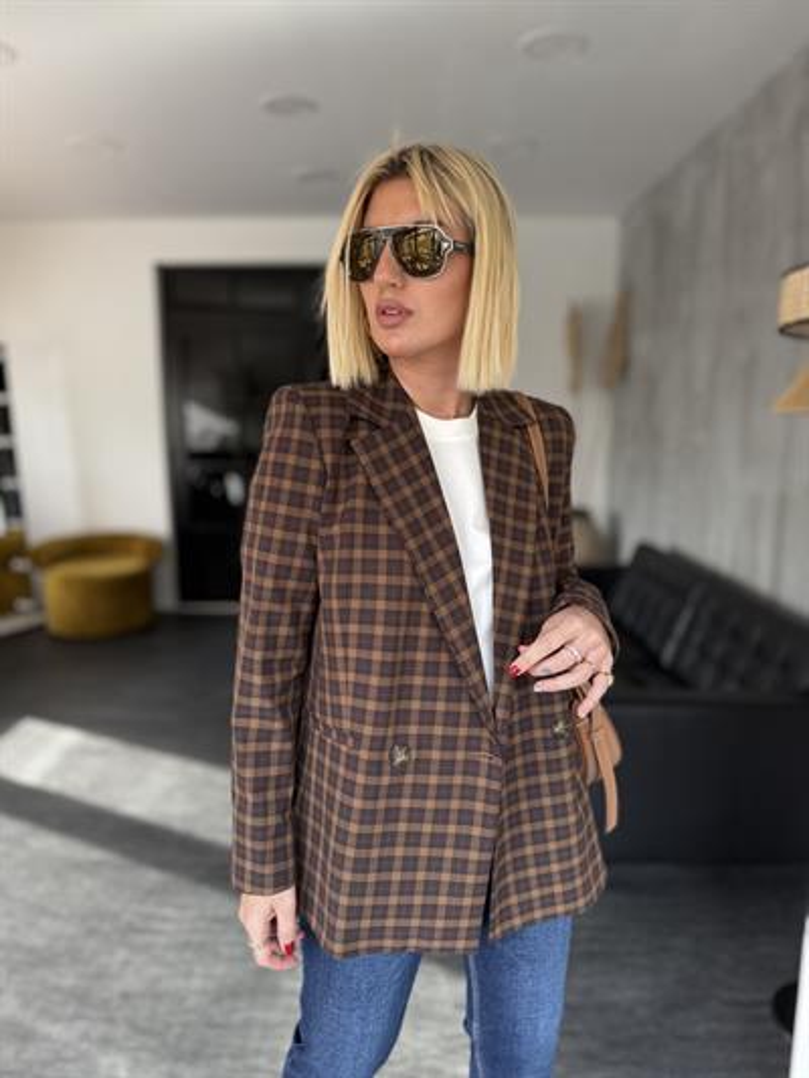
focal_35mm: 24
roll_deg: -1.1
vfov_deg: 71.6
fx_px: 748
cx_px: 404
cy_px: 539
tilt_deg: -9.2
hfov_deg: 56.8
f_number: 1.78
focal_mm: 6.76
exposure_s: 1/121
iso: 160
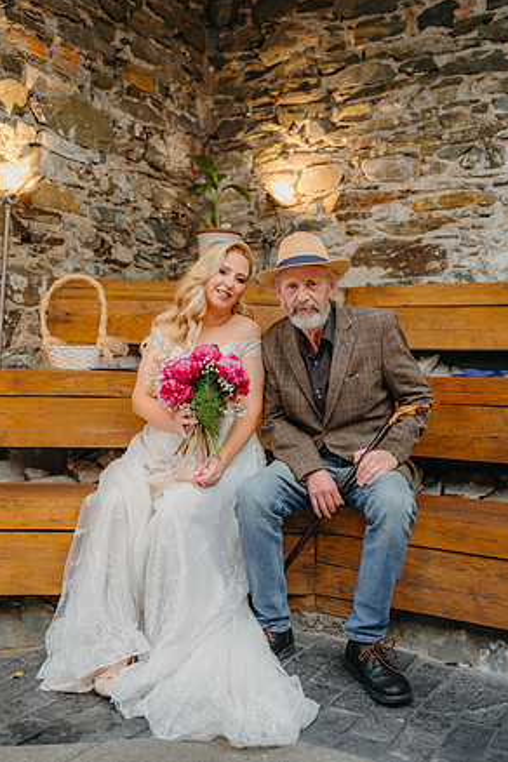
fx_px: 762
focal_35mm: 36
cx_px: 257
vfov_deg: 53.1
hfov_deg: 36.9
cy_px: 372
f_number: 2
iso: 400
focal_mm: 35
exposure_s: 1/200
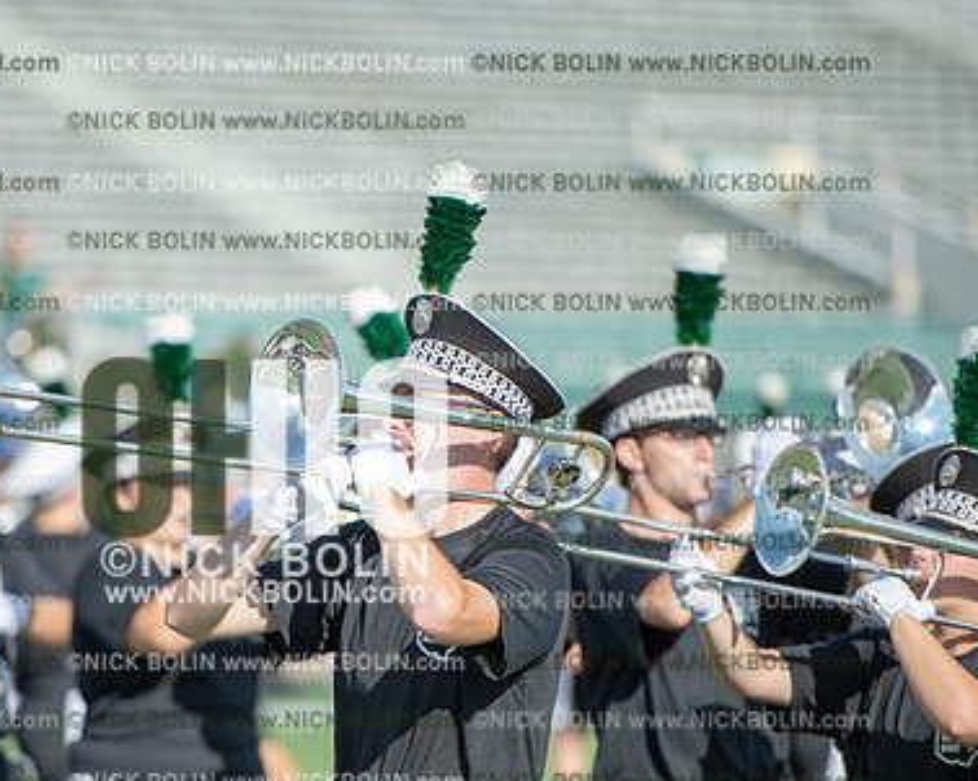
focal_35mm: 288
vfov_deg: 5.4
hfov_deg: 6.7
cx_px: 264
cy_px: 481
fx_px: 8332
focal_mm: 200
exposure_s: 1/2000
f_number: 2.8
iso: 160
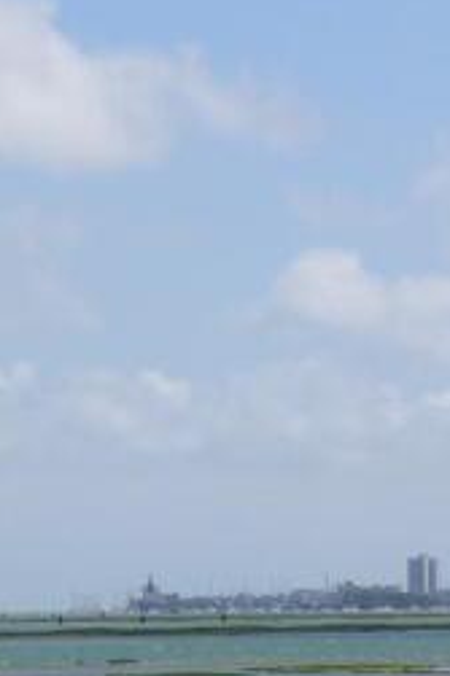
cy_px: 492
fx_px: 5876
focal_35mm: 313
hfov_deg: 4.4
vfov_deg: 6.6
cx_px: 447
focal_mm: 19.2
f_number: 4.5
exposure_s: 1/800
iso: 80
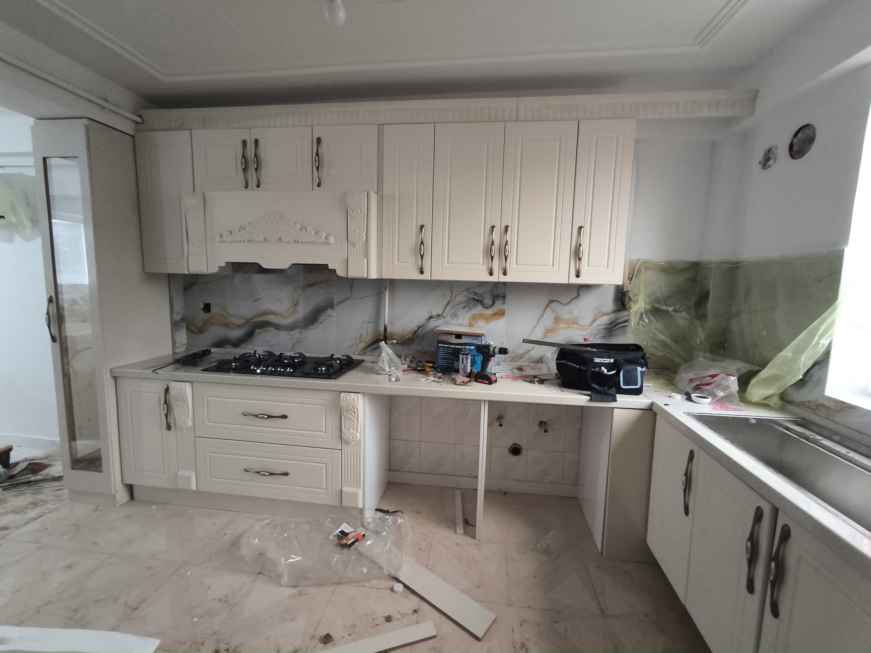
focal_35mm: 15
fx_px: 377
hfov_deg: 98.2
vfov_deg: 81.7
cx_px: 436
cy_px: 326
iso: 500
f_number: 2.2
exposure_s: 1/33.3
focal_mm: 1.91
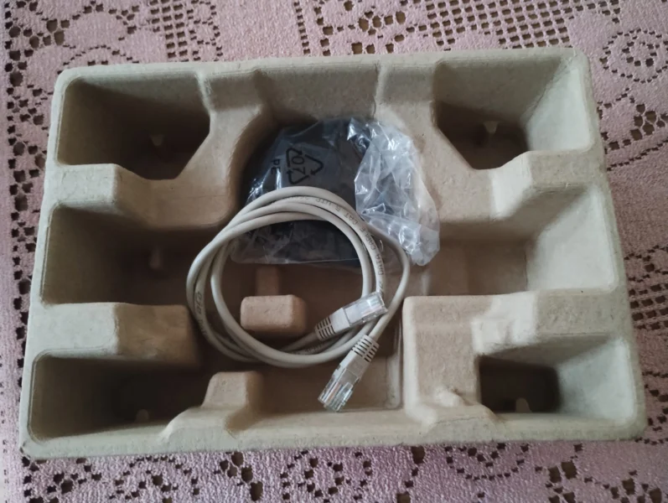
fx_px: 541
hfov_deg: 63.4
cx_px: 334
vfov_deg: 49.9
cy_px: 252
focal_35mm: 28
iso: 4578
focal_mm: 4.27
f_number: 1.8
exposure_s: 1/14.3
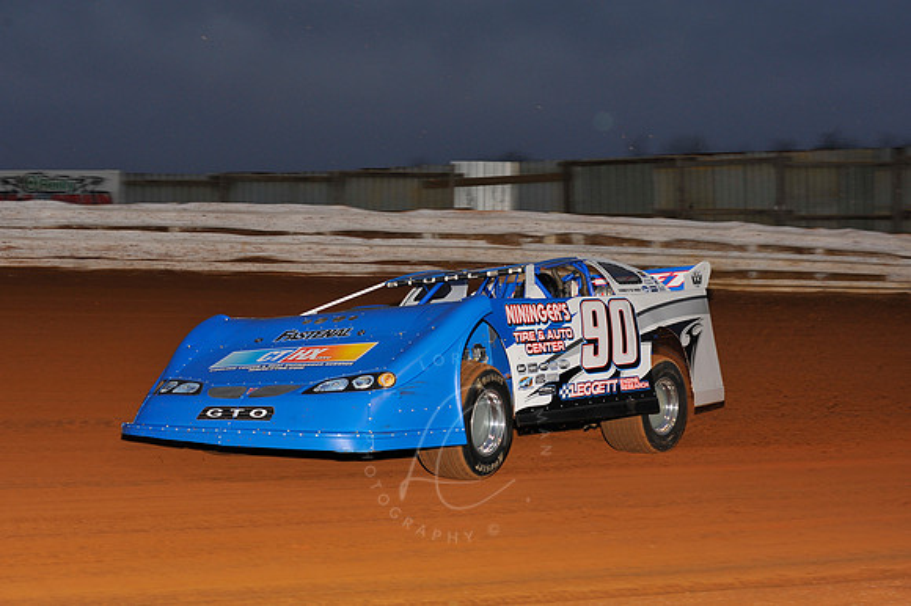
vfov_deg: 17.0
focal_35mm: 80
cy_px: 303
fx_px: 2023
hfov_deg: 25.4
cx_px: 456
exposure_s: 1/250
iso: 500
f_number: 7.1
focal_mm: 80
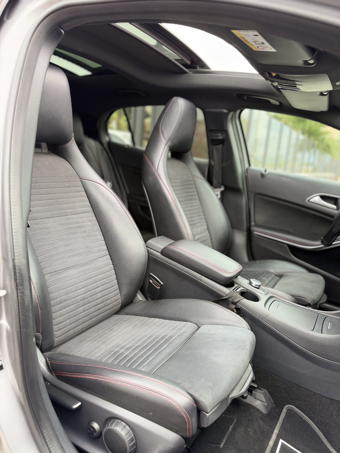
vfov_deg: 71.6
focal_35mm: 24
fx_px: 314
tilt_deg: -11.8
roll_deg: -5.7
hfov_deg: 56.8
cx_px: 170
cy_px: 226
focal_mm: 6.76
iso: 80
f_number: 1.78
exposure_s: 1/176
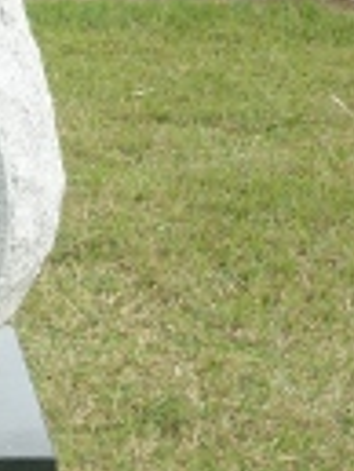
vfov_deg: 12.0
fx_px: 2233
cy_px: 416
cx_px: -266
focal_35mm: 164
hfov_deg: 8.7
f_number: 2.8
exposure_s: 1/250
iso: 80
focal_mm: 5.5
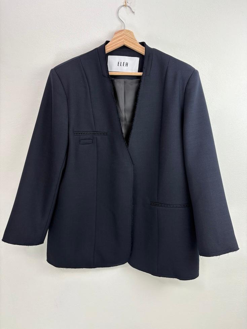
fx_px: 247
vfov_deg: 67.3
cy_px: 164
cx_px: 124
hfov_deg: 53.1
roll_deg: -1.0
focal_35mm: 26
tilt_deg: -10.5
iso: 80
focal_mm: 5.96
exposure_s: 1/100
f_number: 1.6
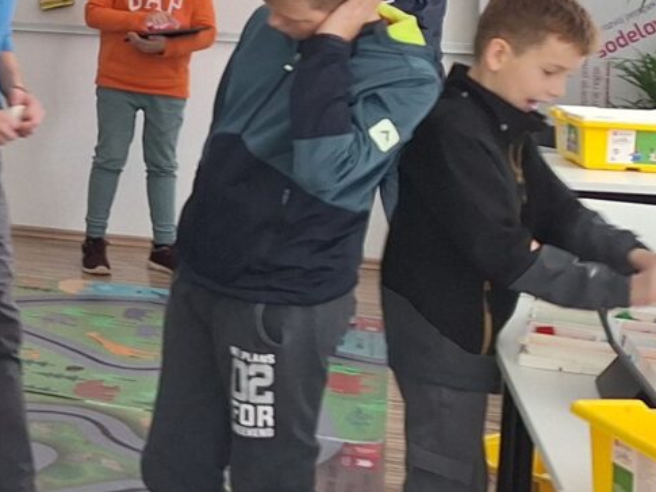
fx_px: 1725
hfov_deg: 18.0
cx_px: -459
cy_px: 8
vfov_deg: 15.9
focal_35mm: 91
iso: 64
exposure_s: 1/50
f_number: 1.8
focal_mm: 5.54
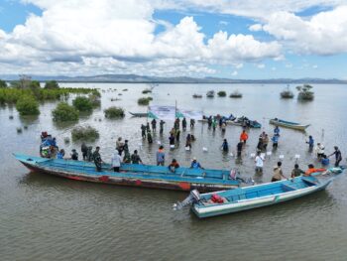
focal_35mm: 24
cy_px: 130
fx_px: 241
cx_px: 174
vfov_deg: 56.9
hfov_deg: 71.6
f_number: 1.8
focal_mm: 8.67
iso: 100
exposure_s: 1/2500
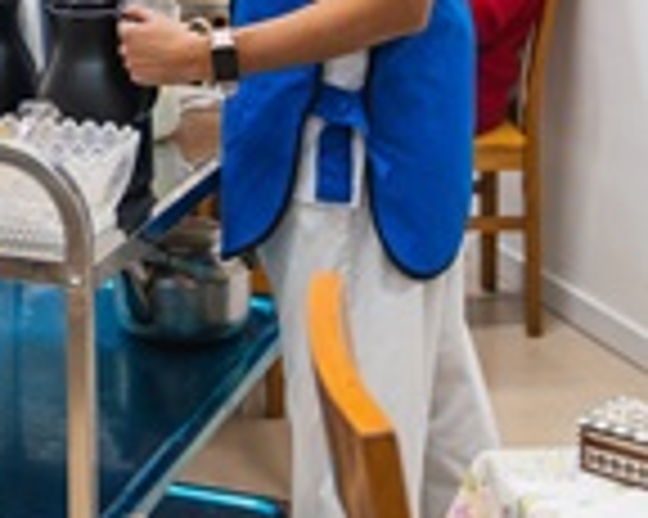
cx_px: -94
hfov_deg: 18.2
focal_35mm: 101
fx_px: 1936
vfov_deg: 14.6
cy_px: -160
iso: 1250
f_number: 2.8
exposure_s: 1/250
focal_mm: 31
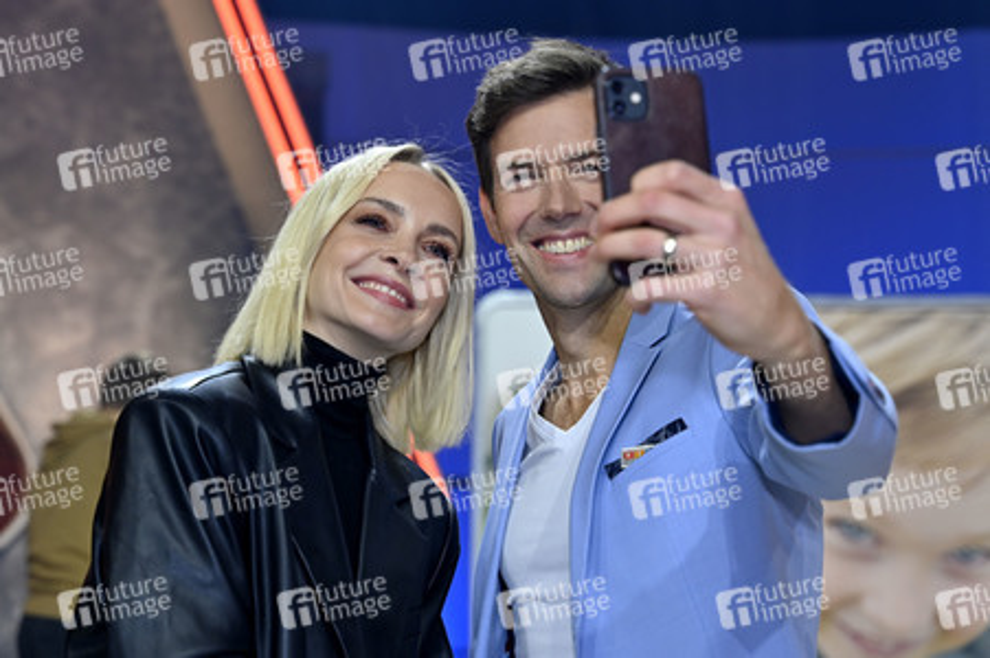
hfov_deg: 30.1
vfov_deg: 20.3
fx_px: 1841
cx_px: 495
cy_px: 329
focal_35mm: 67
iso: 1000
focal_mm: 67
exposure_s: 1/200
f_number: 4
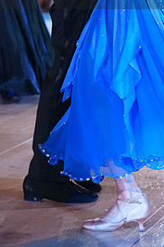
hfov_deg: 7.7
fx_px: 1225
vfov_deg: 11.3
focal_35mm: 179
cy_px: -21
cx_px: 80
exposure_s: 1/320
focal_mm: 82
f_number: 4
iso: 2500
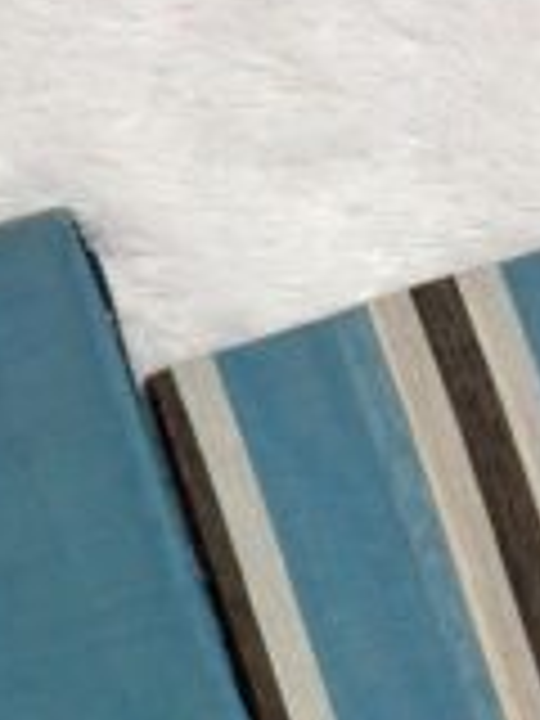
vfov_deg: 24.3
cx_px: 281
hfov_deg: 20.7
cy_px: 916
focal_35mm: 71
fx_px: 1477
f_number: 1.6
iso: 160
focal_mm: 5.96
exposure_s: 1/50
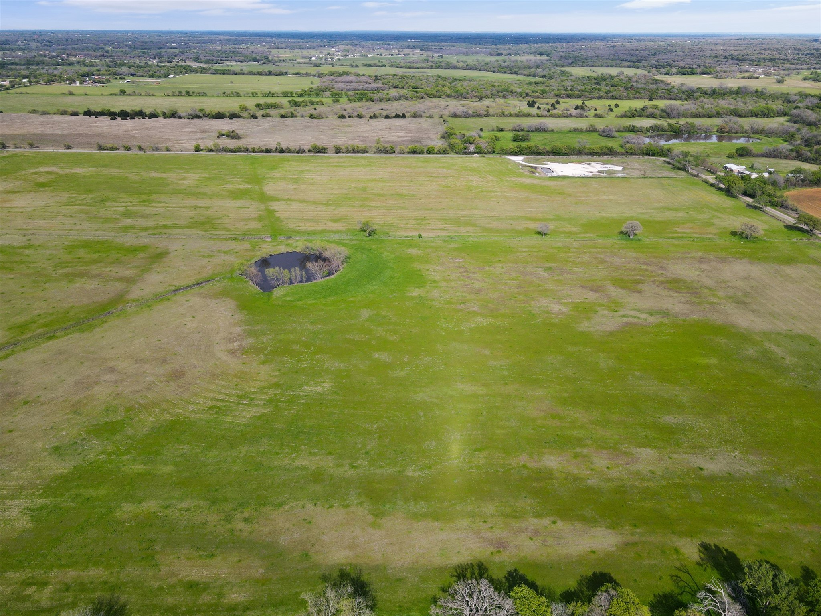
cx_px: 410
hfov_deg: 71.6
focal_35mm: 24
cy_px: 308
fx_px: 569
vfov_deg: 56.8
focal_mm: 4.5
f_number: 2.8
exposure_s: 1/640
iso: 100
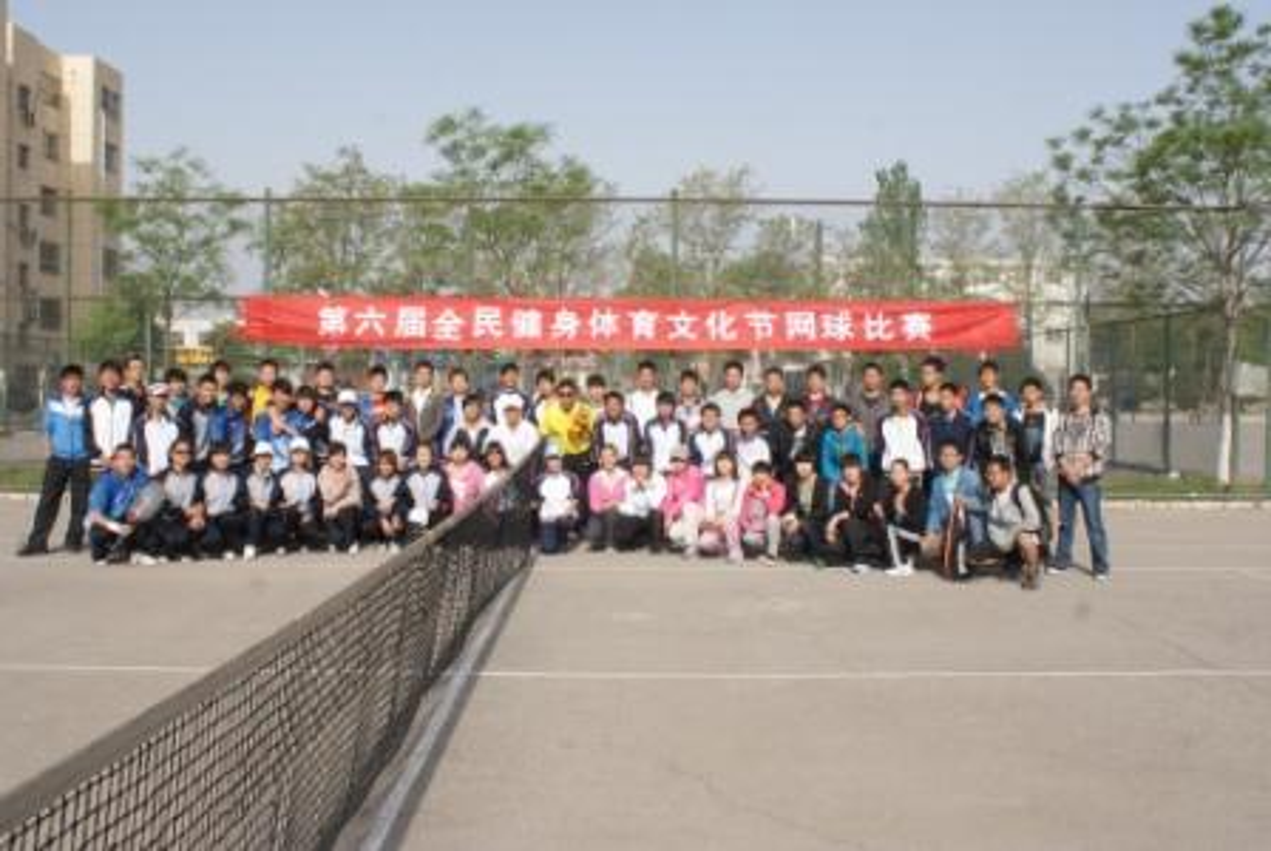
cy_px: 426
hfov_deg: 57.2
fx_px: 1167
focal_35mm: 33
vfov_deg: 40.1
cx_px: 636
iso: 100
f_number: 10
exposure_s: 1/125
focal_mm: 22
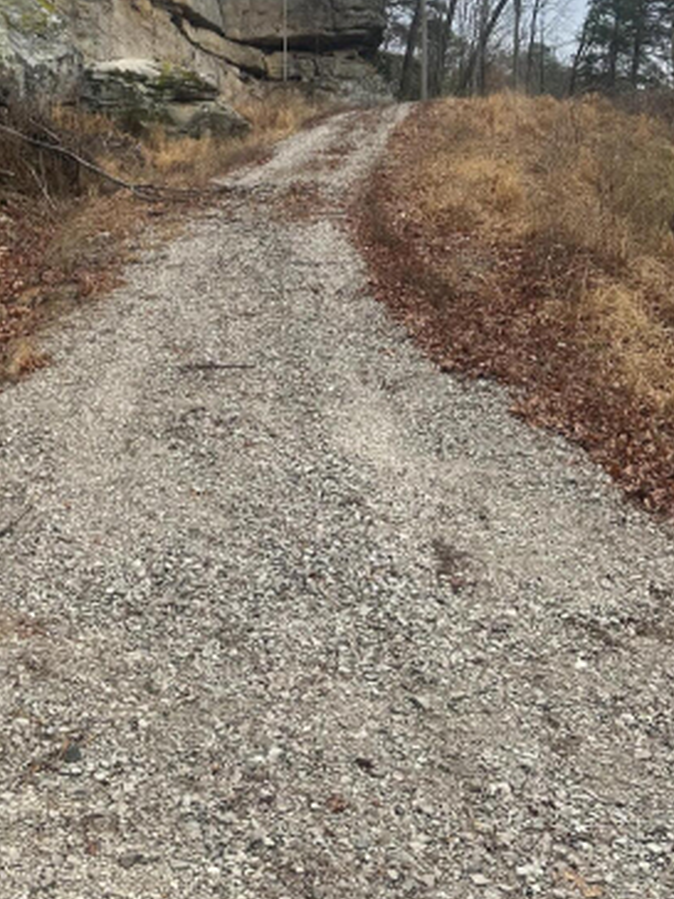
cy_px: 246
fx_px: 1142
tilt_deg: +3.3
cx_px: 126
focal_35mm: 44
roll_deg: +1.8
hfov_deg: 31.9
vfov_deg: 41.9
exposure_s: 1/1029
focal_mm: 6.86
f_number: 1.78
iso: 80
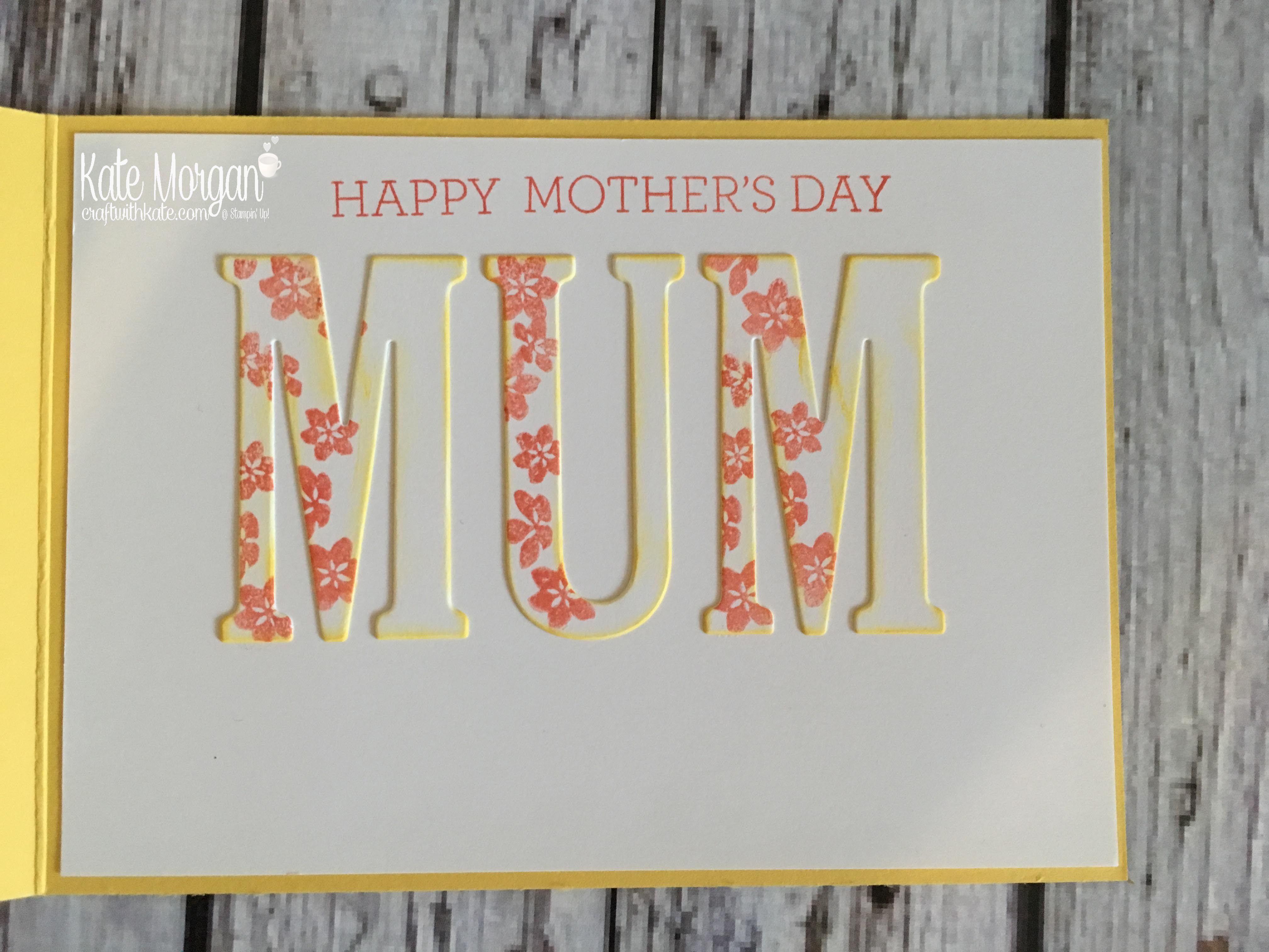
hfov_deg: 61.7
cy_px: 476
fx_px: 1063
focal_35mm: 29
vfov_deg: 48.2
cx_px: 634
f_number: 2.2
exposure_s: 1/33
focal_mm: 4.15
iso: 200
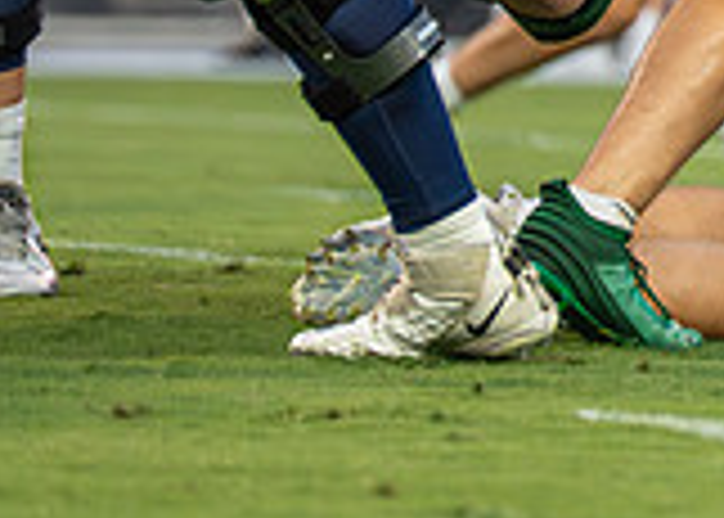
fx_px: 20028
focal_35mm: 974
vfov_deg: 1.5
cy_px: -368
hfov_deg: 2.1
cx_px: 1540
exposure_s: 1/1250
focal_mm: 200
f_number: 2.8
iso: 1600
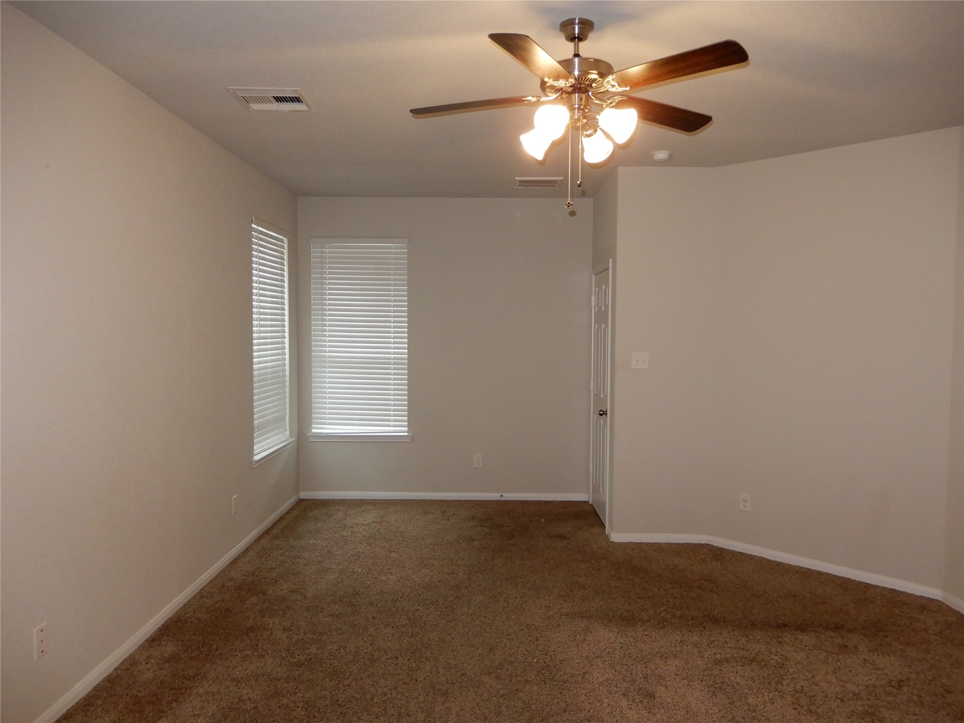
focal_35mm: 24
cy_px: 362
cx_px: 482
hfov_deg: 71.6
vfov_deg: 56.8
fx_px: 668
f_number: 3.4
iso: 220
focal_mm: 4.3
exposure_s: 1/30
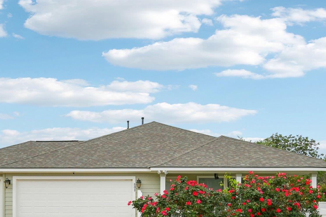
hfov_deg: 57.0
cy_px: 191
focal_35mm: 33
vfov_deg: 37.6
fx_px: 299
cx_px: 140
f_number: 8
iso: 400
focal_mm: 12
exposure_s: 1/1250
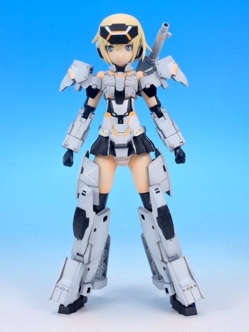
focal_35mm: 60
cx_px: 124
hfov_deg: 24.4
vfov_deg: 32.2
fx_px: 575
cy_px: 166
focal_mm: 12.8
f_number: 7.3
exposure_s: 1
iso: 80
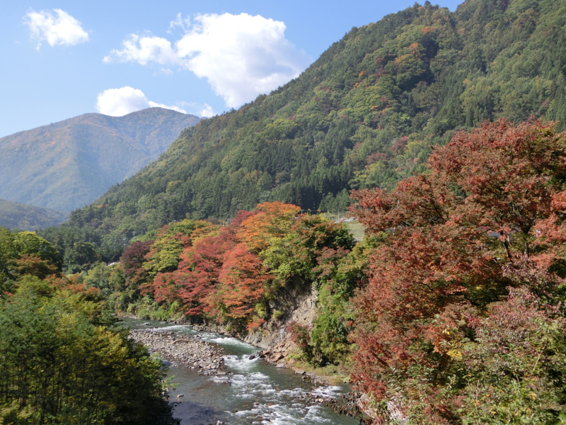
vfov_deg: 36.8
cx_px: 283
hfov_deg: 47.9
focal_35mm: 39
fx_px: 638
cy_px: 212
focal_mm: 6.9
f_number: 4.1
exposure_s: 1/500
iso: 80
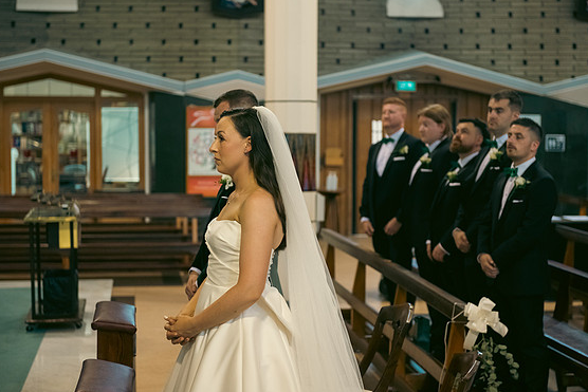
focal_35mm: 73
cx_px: 299
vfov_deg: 18.7
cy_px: 201
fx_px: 1193
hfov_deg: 27.7
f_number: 3.5
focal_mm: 70
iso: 1000
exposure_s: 1/160
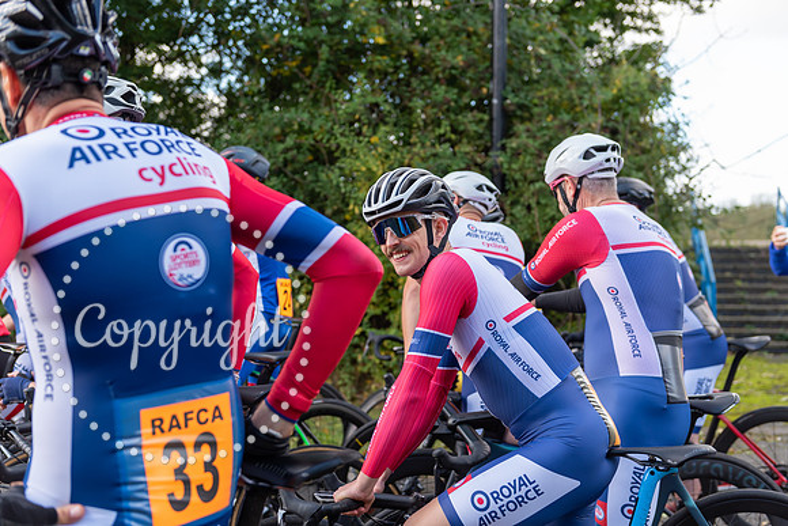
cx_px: 394
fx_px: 1051
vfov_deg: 28.1
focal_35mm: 48
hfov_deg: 41.1
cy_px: 263
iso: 200
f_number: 3.2
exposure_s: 1/400
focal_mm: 48
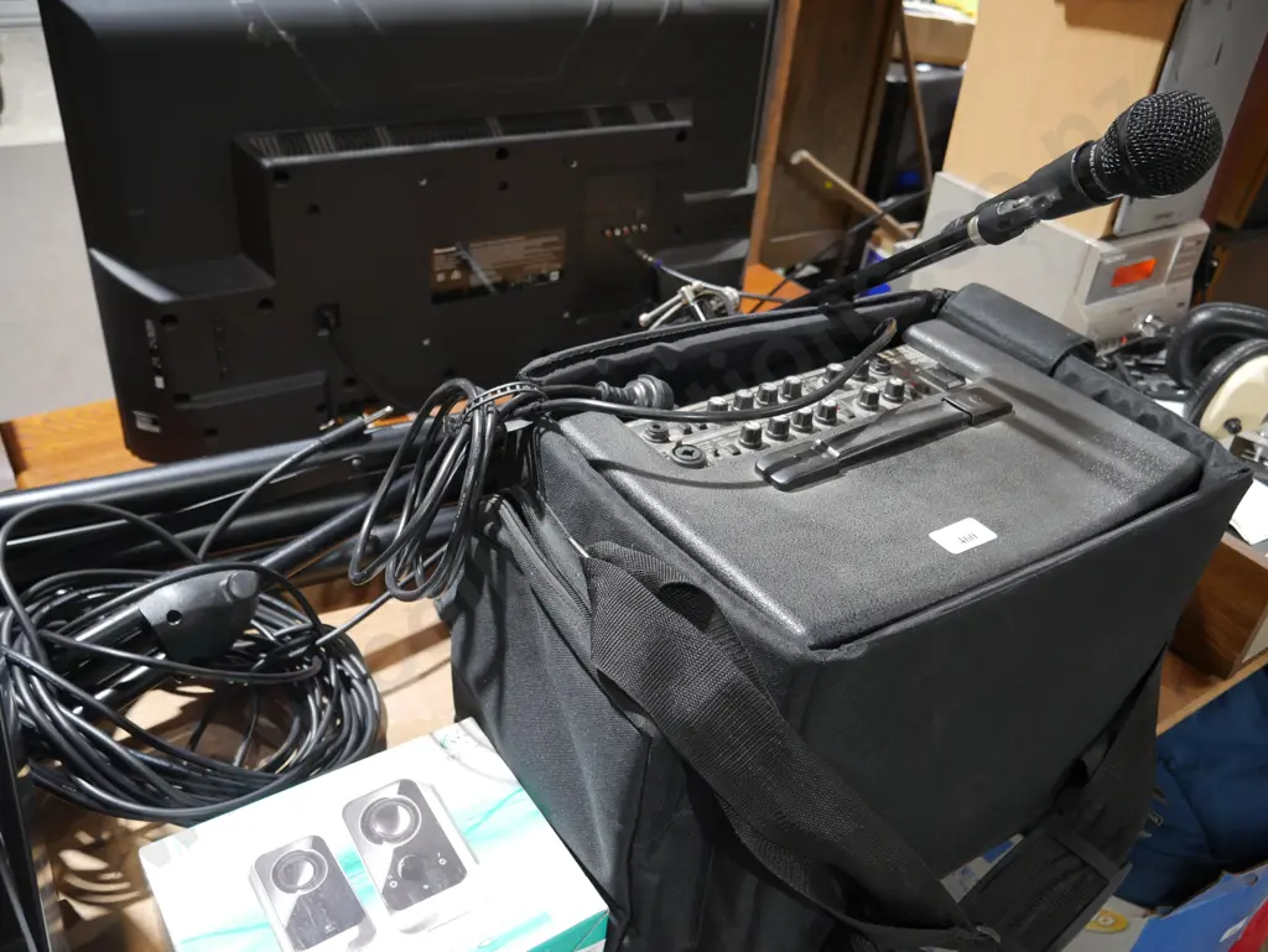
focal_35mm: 28
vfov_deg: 49.8
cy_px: 476
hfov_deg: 63.4
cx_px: 634
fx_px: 1026
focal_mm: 14
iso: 800
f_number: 3.5
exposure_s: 1/60
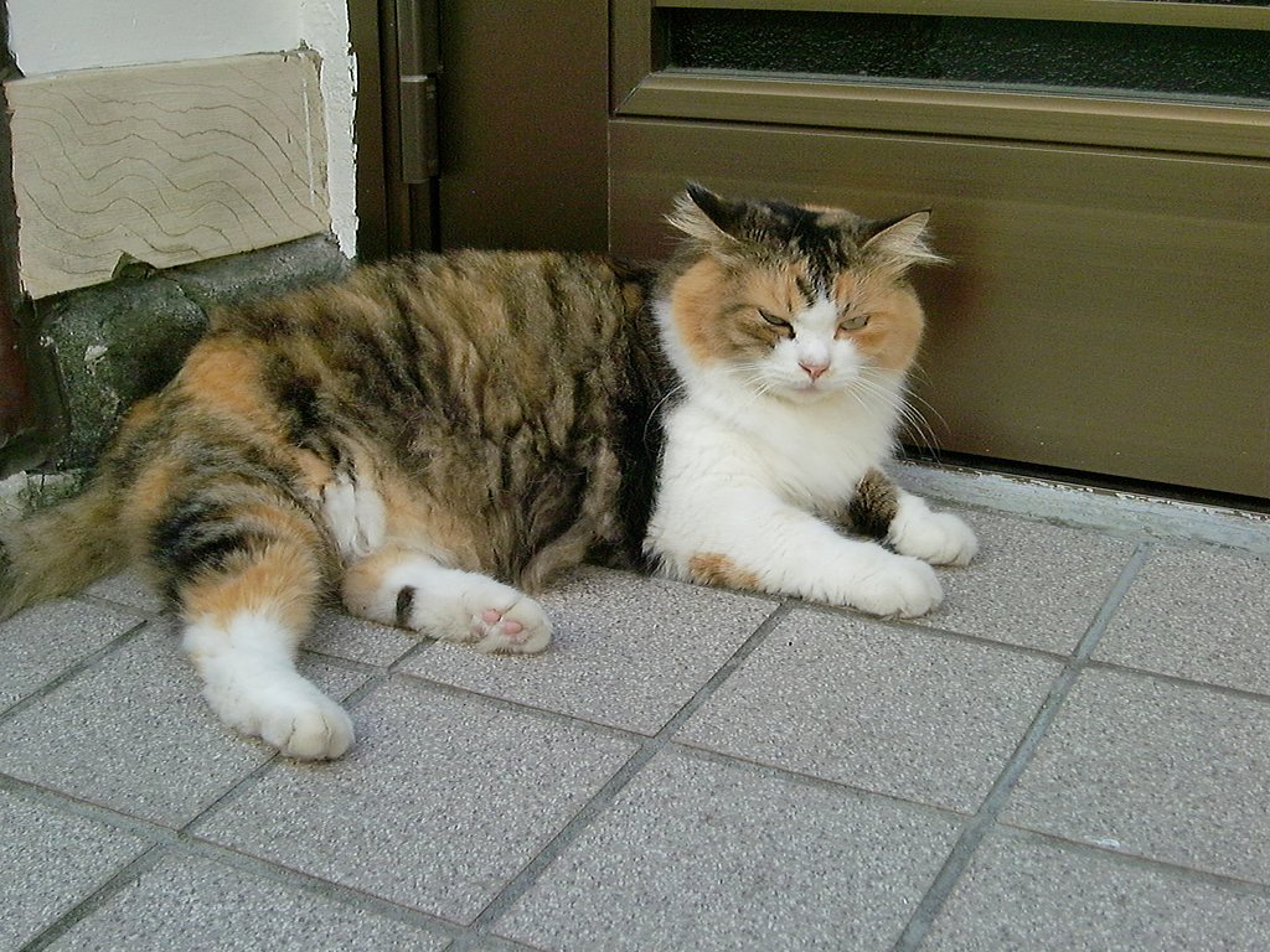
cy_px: 476
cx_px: 635
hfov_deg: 41.2
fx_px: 1688
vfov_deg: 31.5
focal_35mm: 46
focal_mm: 8.2
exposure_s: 1/640
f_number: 3.3
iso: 400
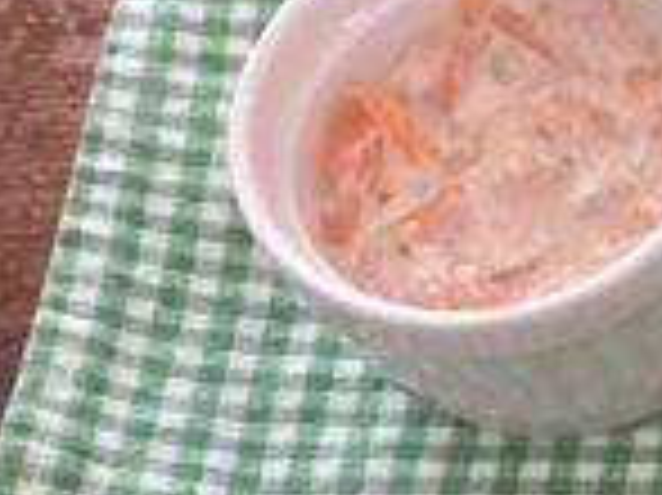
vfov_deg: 9.7
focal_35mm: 148
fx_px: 2828
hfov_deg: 11.7
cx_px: 1387
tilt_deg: -68.3
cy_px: 758
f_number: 2.4
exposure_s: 1/60
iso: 160
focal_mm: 3.3
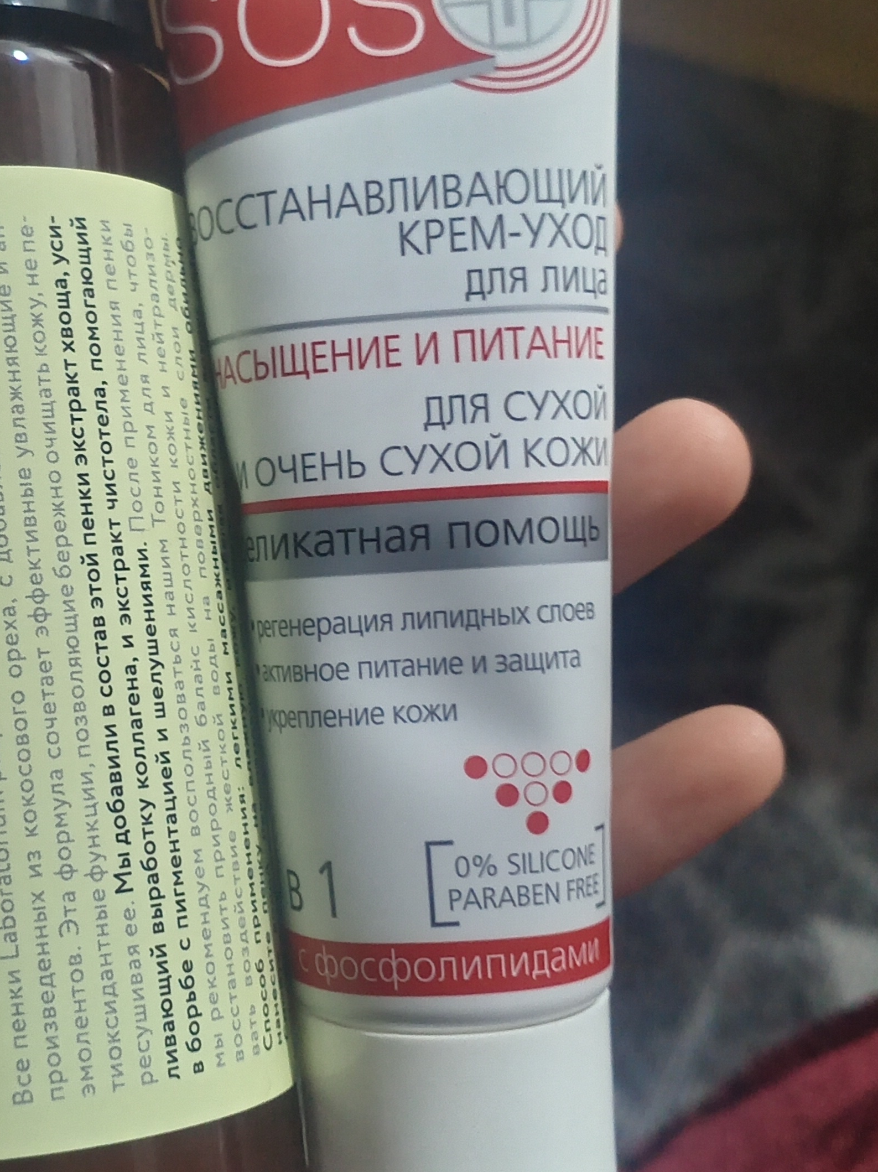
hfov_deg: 27.6
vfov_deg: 36.8
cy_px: 585
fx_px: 1760
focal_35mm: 52
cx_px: 214
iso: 837
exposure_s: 1/20
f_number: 1.8
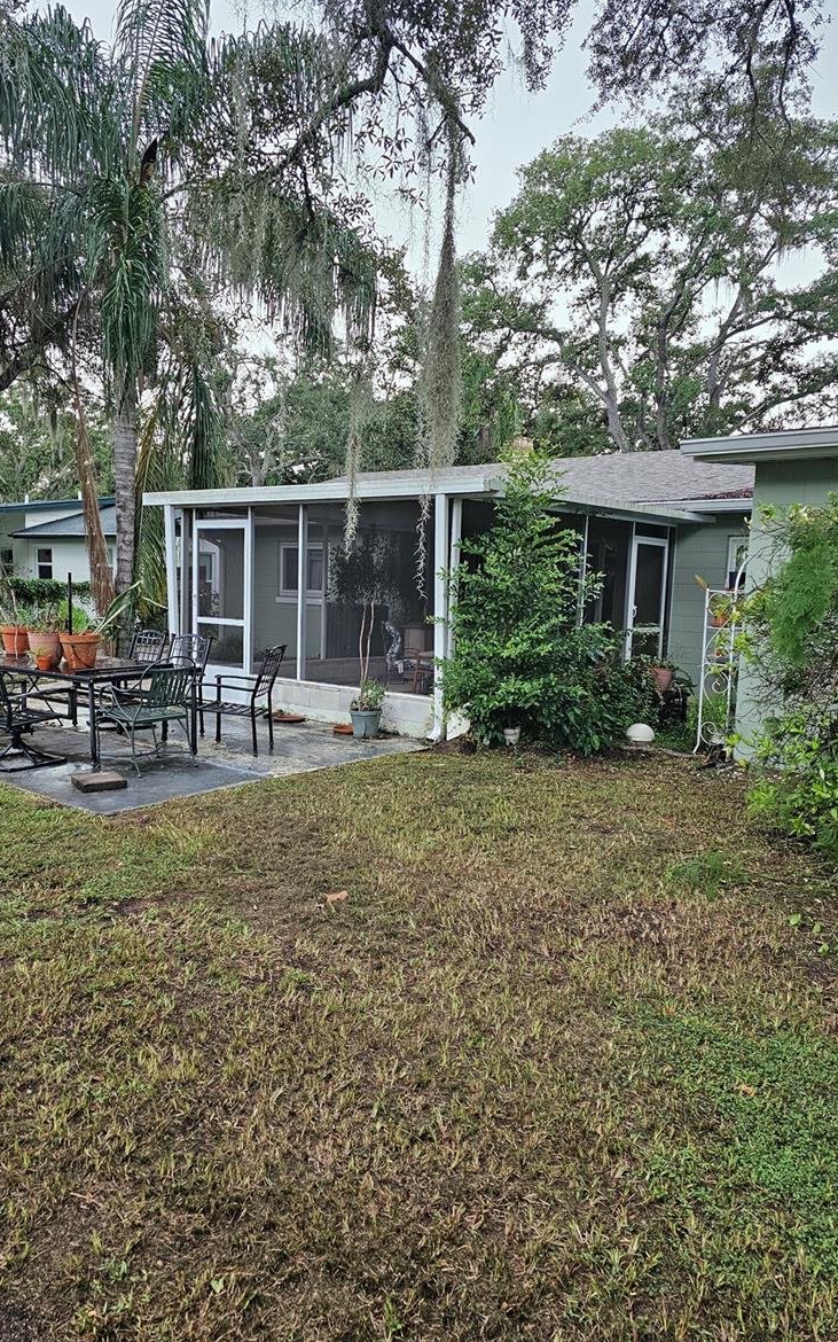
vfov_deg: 72.5
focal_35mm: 25
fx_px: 914
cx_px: 412
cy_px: 684
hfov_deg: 49.3
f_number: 1.7
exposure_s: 1/180
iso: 160
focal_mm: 6.3
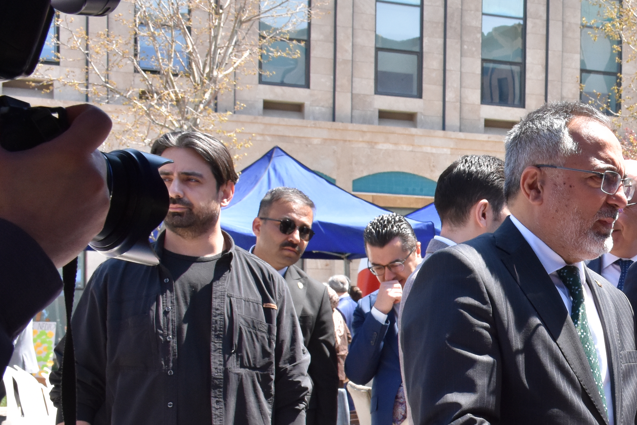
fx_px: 1433
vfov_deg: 16.7
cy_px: 332
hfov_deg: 23.6
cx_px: 694
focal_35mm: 81
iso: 1000
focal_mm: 24
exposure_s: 1/500
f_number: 11
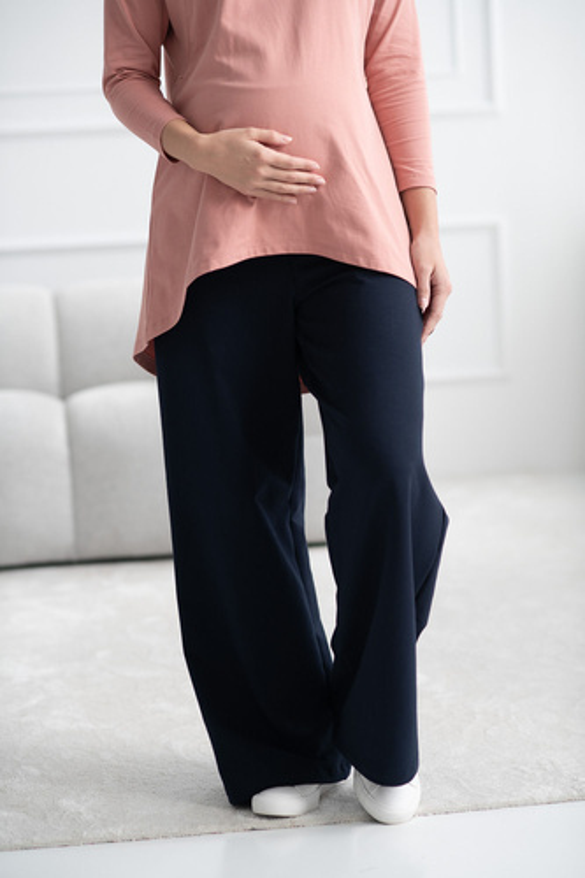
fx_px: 2073
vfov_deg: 23.9
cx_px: 292
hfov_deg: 16.1
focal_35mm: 85
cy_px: 439
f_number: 2.8
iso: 200
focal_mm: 85
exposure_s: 1/250
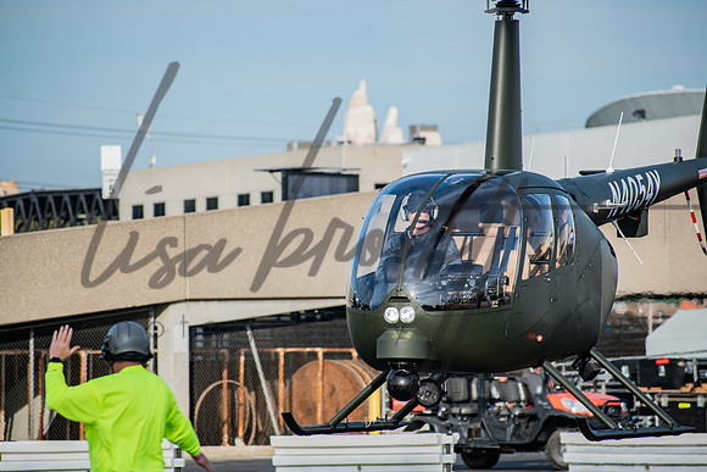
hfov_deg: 6.5
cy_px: 236
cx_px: 354
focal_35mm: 315
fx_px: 6187
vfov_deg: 4.4
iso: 100
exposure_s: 1/400
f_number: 5.6
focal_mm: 210
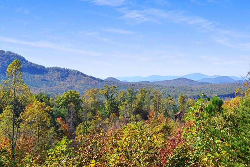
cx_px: 147
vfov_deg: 20.9
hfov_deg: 30.9
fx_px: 451
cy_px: 72
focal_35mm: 65
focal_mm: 36
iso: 100
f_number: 9
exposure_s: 1/320
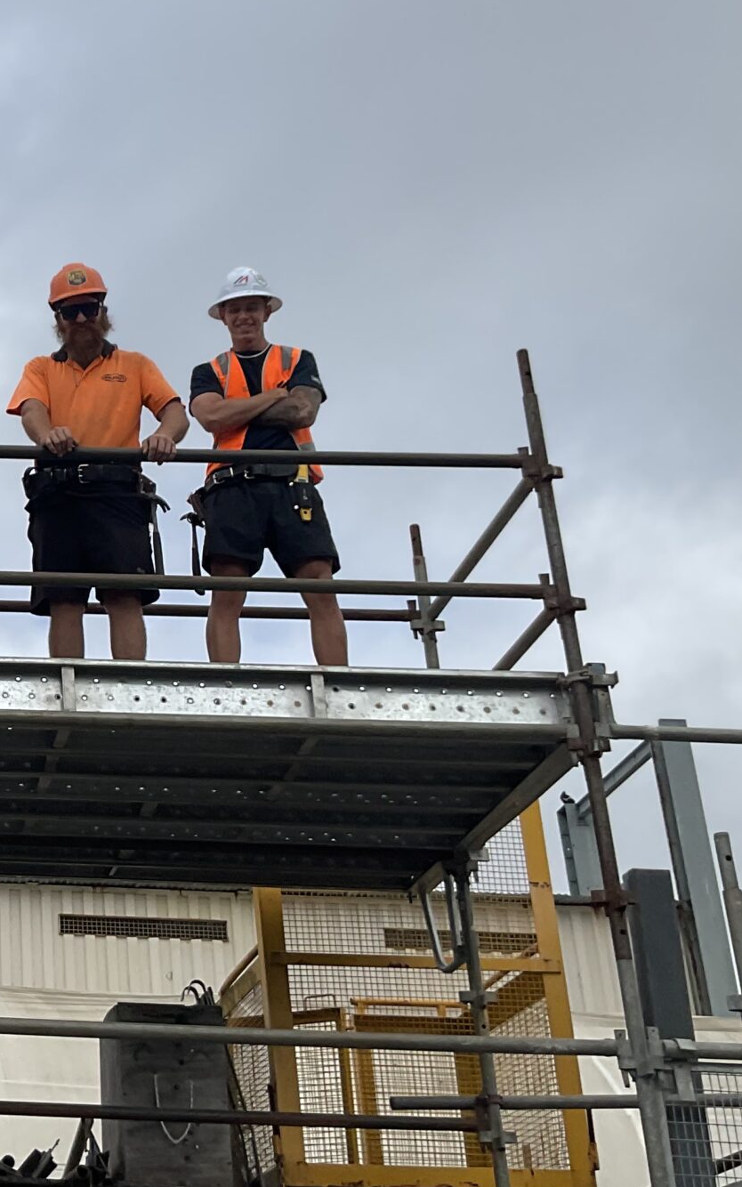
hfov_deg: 20.2
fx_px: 1909
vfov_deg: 34.5
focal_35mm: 59
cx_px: -213
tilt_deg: +24.7
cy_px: 551
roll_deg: -4.7
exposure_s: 1/2141
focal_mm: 3
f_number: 1.8
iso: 16
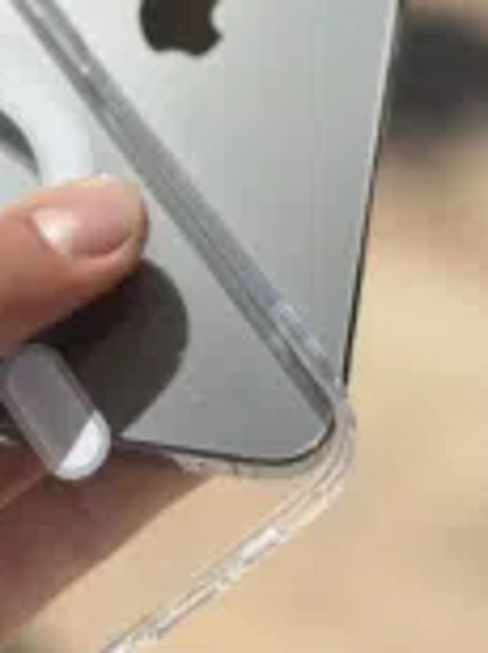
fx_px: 2356
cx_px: 98
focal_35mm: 125
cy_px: -68
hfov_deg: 11.8
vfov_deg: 15.4
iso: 64
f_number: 1.78
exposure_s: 1/9901
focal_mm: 6.76
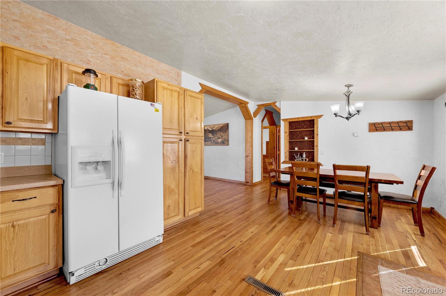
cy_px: 148
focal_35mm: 14
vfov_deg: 81.1
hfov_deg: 104.3
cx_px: 223
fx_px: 173
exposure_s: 1/4
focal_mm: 14
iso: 640
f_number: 14
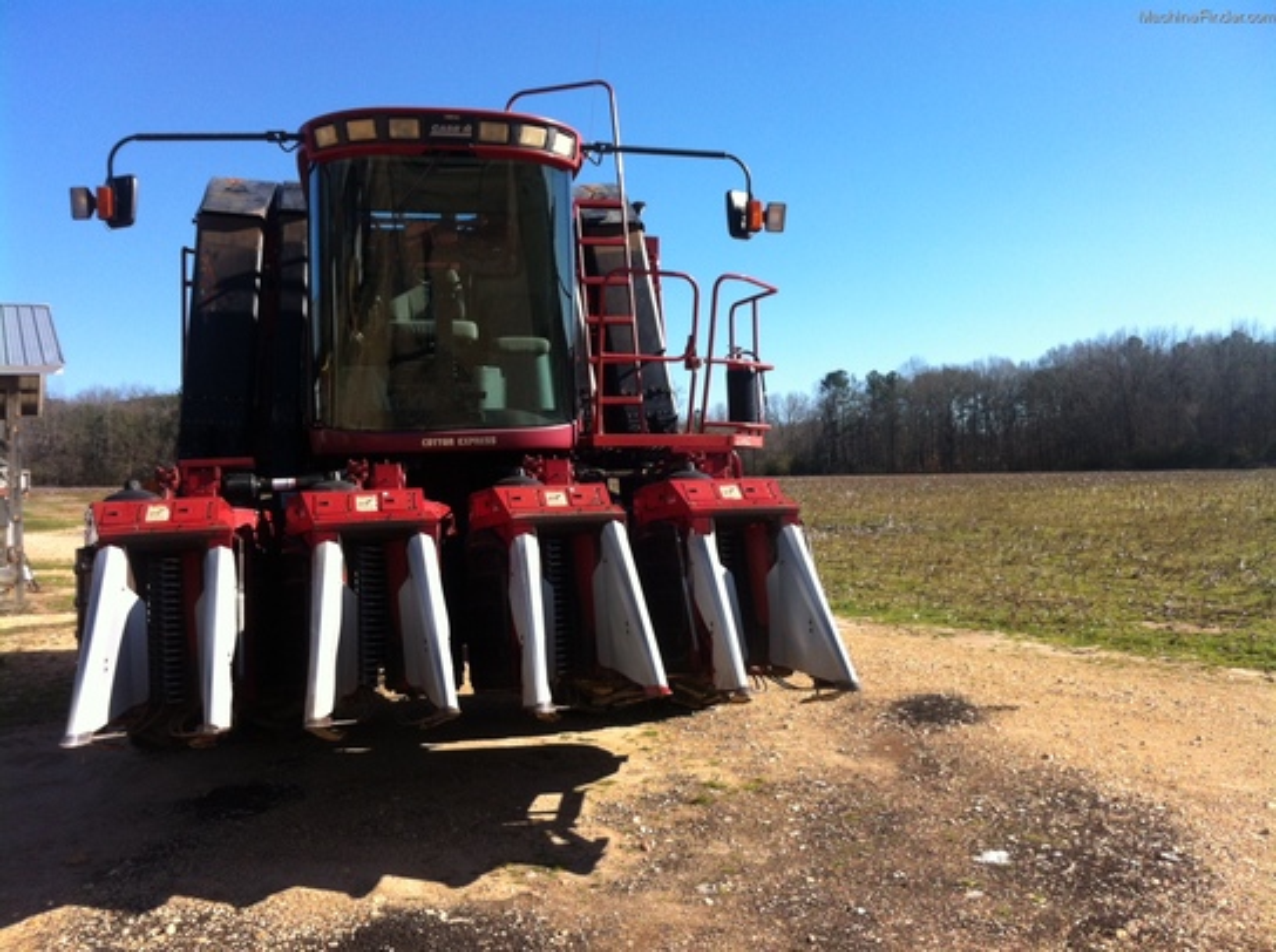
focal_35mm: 35
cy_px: 476
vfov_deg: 40.6
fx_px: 1288
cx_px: 638
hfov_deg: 52.7
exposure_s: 1/815
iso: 80
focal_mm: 3.85
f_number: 2.8
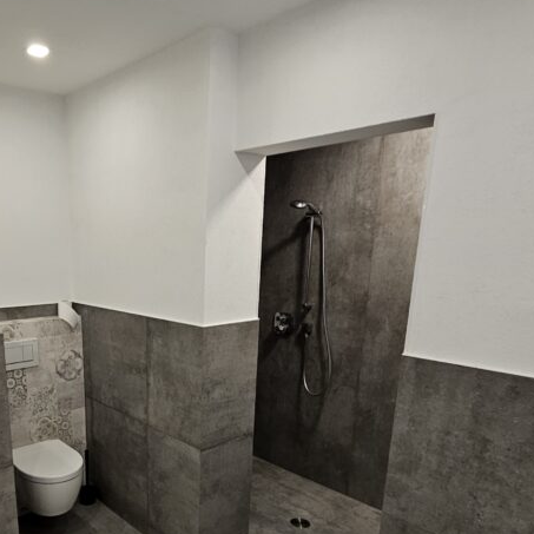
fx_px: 454
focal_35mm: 26
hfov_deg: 58.3
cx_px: 144
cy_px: 378
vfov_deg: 58.8
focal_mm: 2.2
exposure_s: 1/52.8
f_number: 2.2
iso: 125
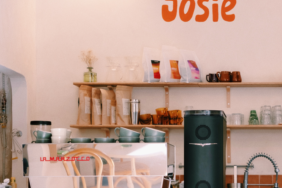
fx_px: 752
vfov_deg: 14.2
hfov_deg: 20.7
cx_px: 263
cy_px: 142
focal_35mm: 96
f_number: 3.2
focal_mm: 30.9
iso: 320
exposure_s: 1/170
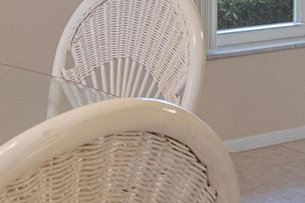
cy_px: -119
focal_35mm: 103
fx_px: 872
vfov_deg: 12.5
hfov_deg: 19.0
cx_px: -36
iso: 320
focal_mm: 10
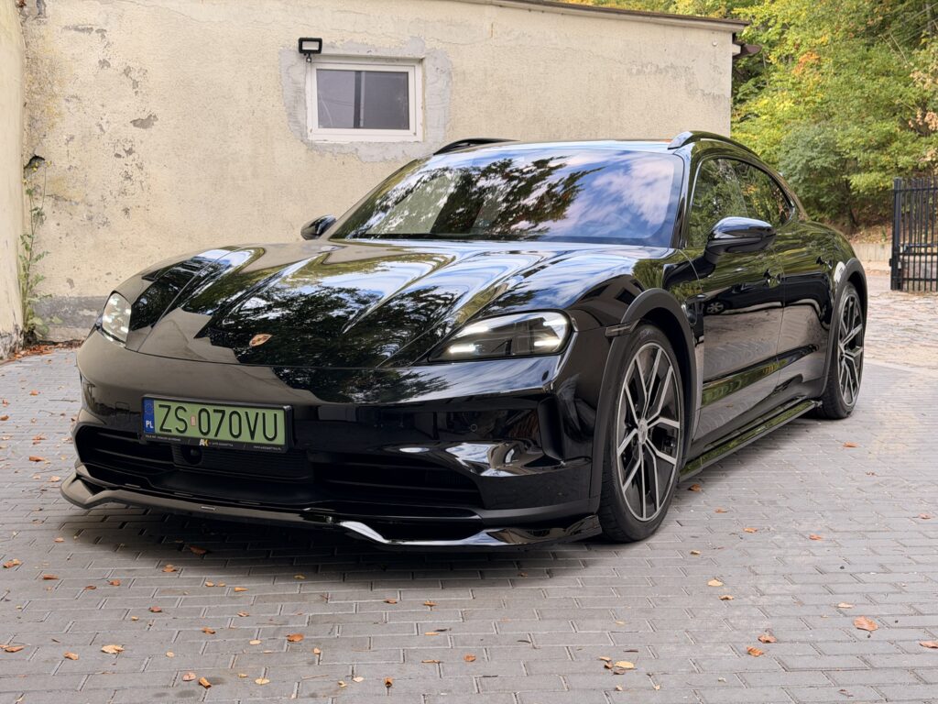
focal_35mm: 48
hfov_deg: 39.7
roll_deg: +0.1
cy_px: 352
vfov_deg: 30.3
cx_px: 469
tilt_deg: -5.1
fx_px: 1301
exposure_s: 1/392
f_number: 1.78
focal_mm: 6.76
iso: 64
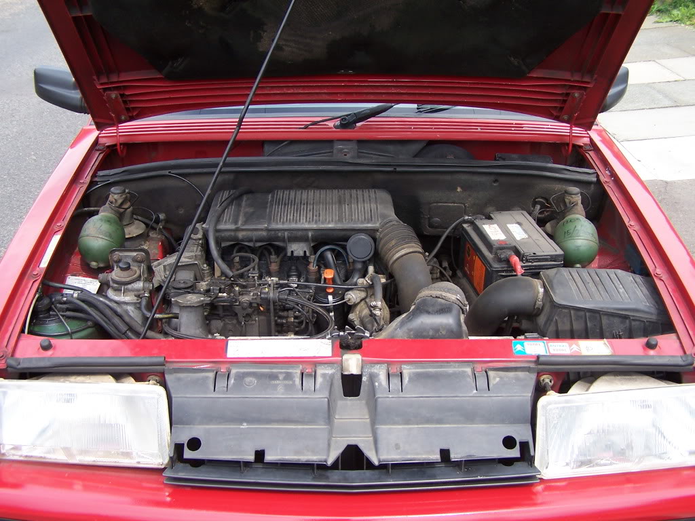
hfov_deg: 49.0
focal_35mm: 38
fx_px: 763
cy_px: 260
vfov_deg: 37.7
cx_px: 348
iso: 80
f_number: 2.8
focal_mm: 6.3
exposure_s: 1/320
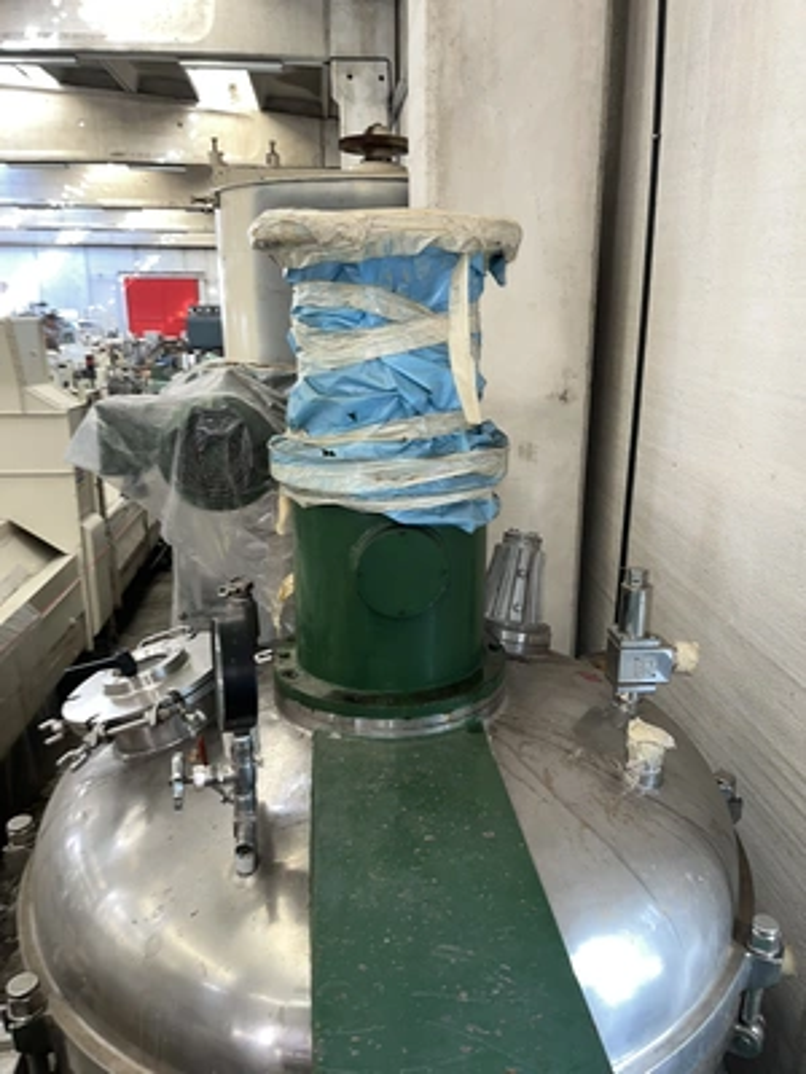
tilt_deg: -15.0
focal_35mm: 26
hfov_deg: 53.1
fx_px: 807
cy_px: 537
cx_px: 403
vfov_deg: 67.3
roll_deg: +0.1
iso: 40
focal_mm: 5.1
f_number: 1.6
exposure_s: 1/45
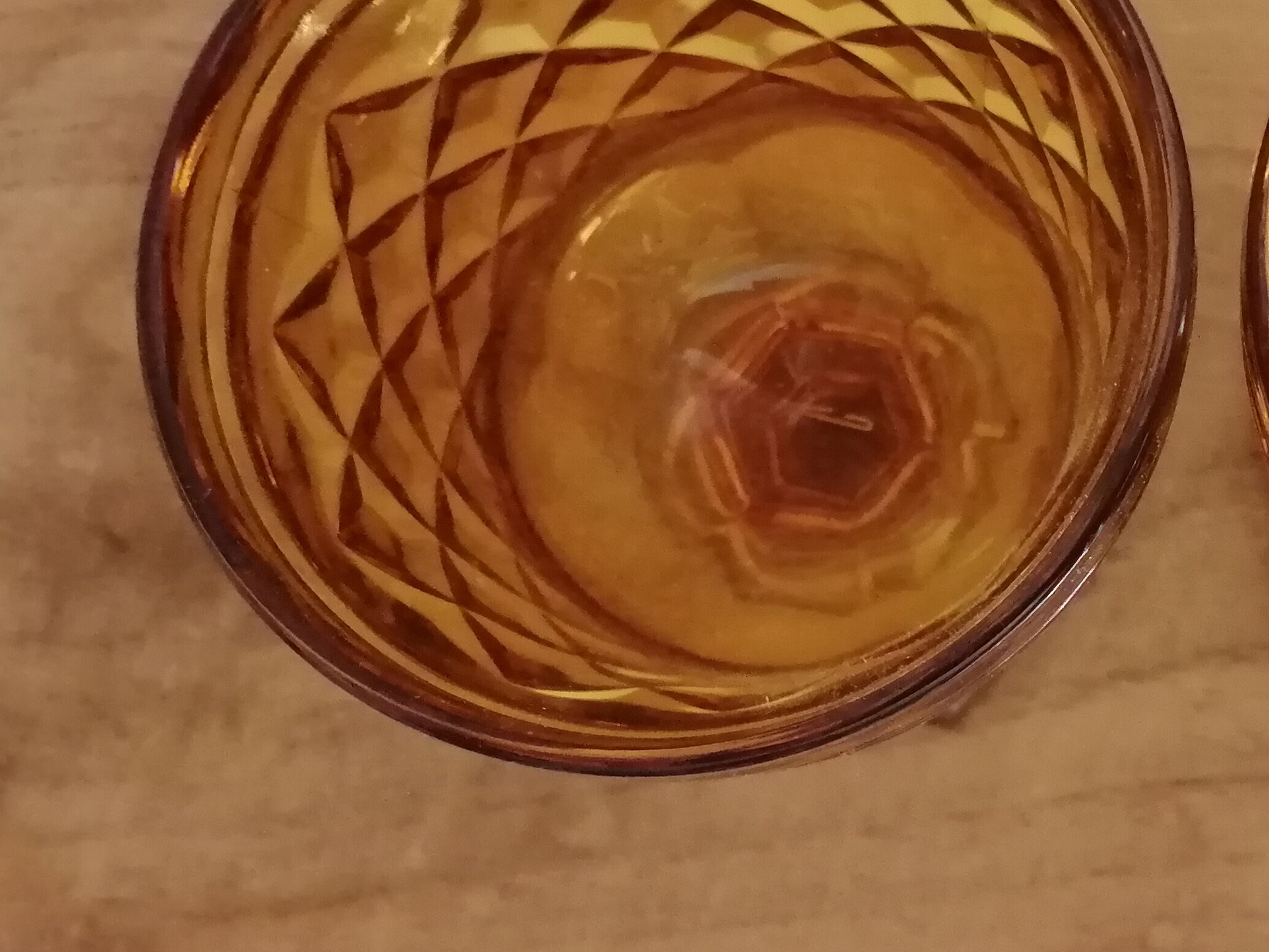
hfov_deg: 34.9
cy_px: 340
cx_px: 1114
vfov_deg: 27.9
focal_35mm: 52
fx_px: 1906
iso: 500
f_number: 1.8
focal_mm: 3.62
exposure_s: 1/33.3
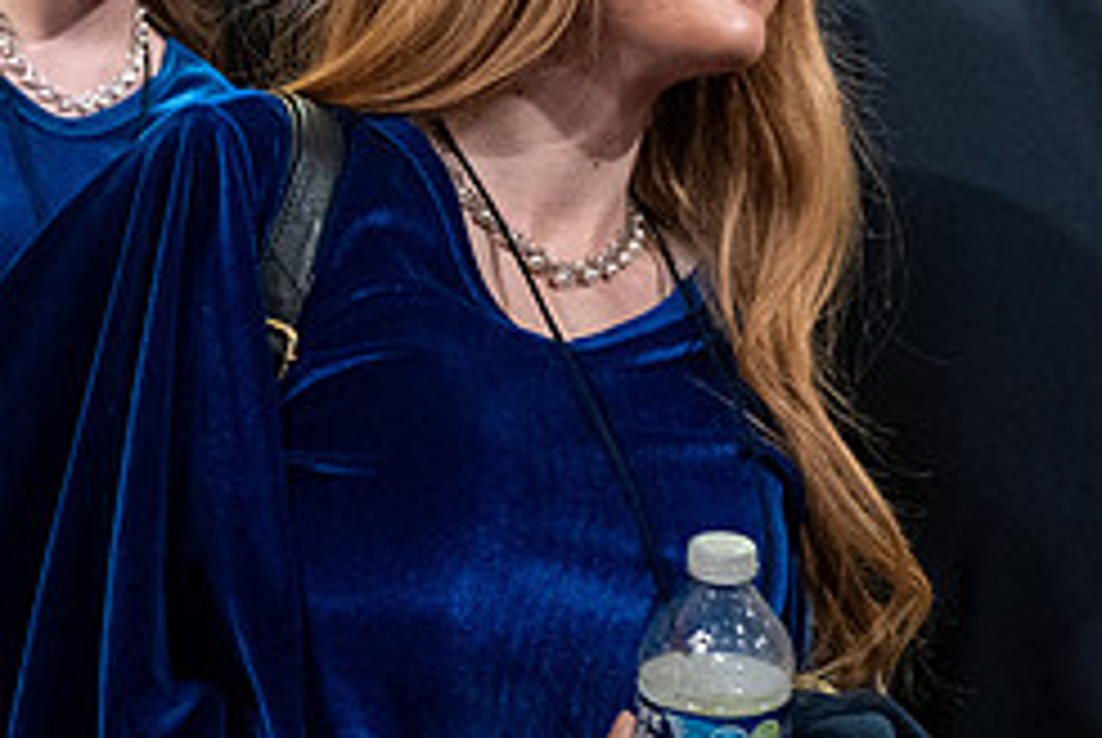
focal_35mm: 84
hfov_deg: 24.1
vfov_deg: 16.0
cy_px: -5
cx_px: 710
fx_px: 2574
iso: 3200
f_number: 5.6
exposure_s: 1/250
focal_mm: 33
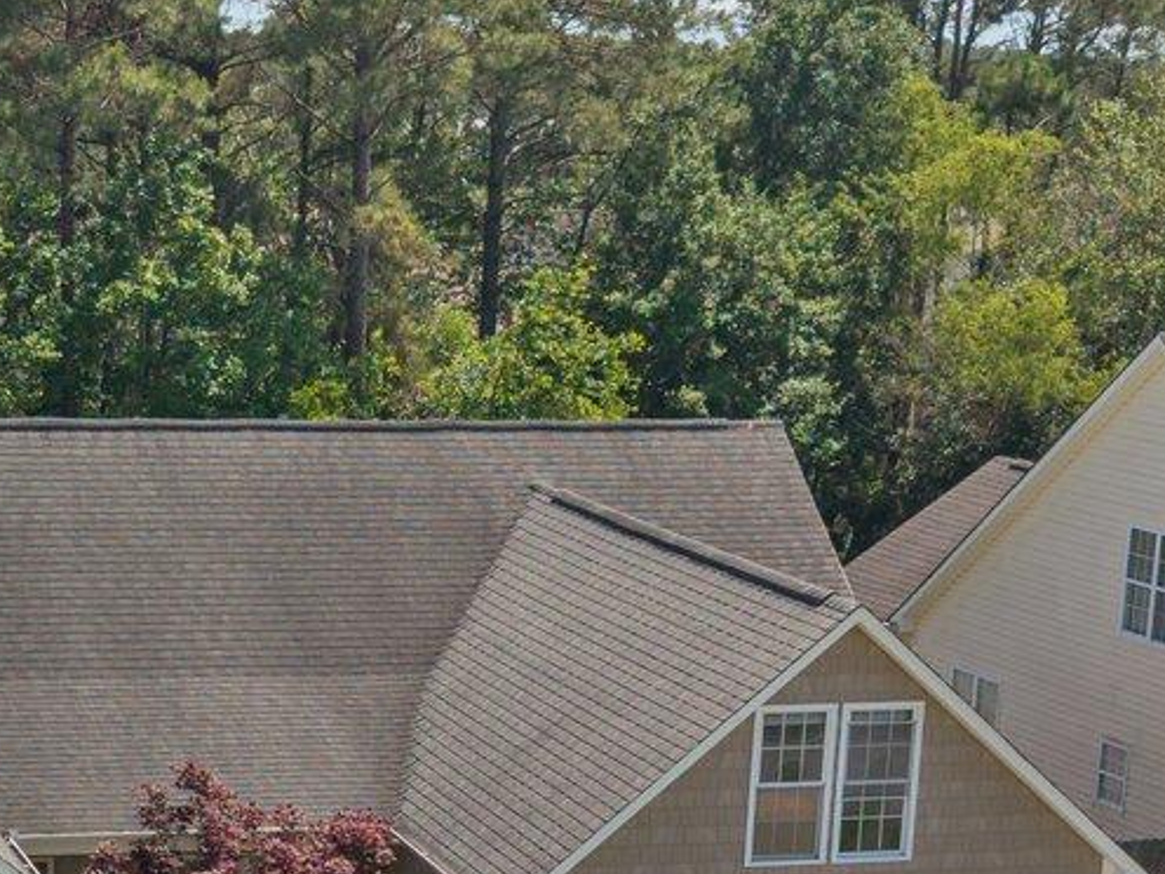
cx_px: 376
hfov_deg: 19.8
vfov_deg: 14.2
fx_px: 3332
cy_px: 1182
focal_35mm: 99
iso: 230
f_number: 1.8
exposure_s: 1/4000
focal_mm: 8.67
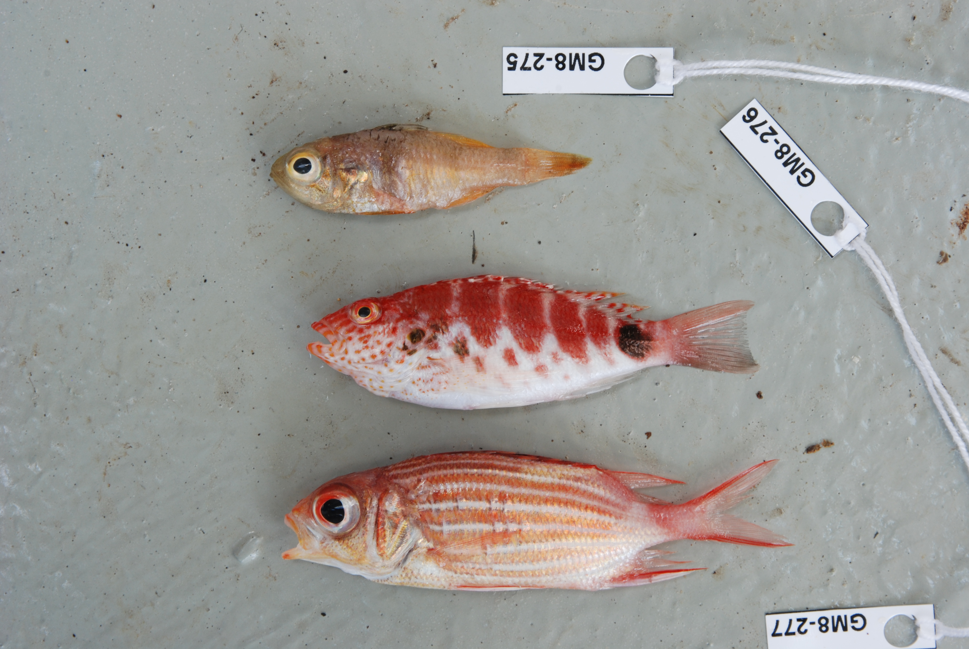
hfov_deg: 19.4
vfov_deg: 13.1
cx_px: 484
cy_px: 324
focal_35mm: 105
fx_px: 2830
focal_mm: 70
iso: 160
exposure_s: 1/4
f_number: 16
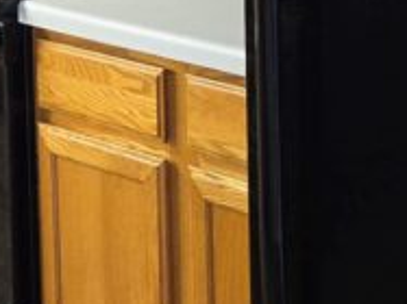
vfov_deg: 11.0
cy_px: -117
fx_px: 1539
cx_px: 256
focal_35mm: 131
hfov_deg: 15.0
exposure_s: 1/24
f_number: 1.8
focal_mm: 5.4
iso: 125
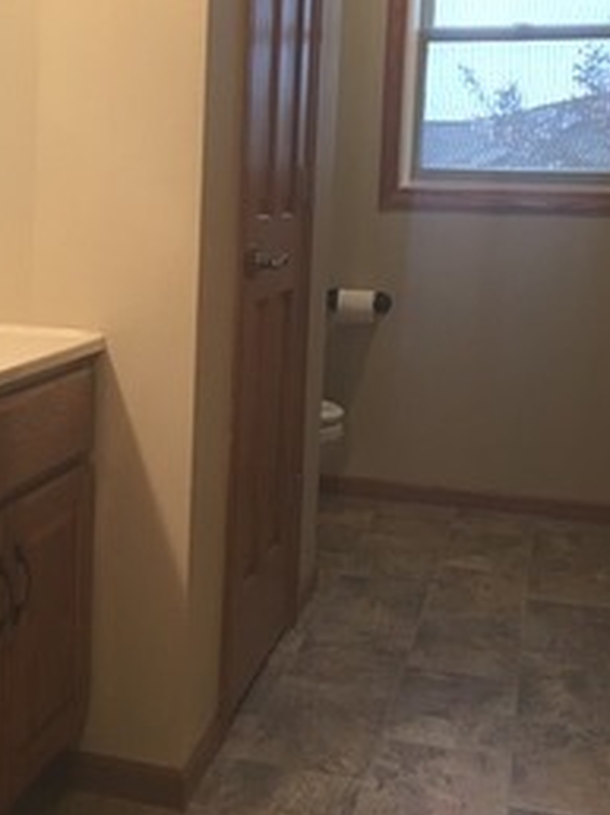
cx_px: 130
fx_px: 1271
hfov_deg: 26.5
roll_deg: -1.5
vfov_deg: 35.4
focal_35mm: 54
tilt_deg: -4.8
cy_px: 322
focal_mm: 4.15
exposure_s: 1/15
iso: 80
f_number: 2.2
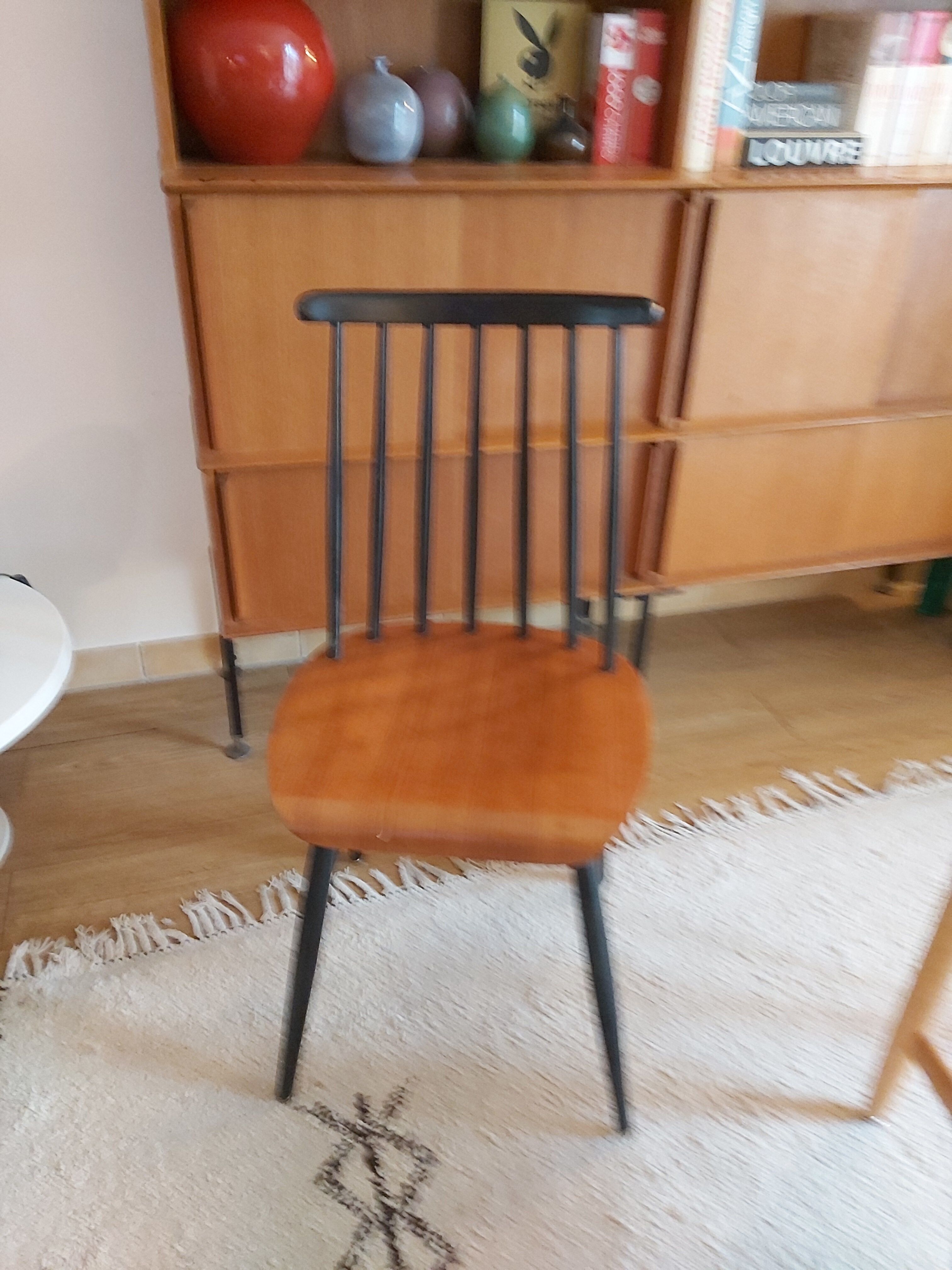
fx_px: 953
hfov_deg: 53.1
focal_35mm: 26
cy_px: 635
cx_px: 476
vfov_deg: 67.3
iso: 500
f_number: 1.7
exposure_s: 1/24
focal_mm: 3.92
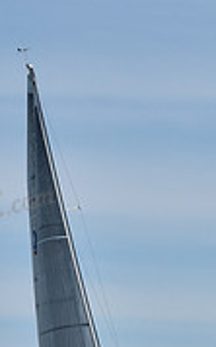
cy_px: 480
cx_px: 155
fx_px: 5160
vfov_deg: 3.8
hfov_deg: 2.4
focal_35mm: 547
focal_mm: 165
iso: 320
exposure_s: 1/800
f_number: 11
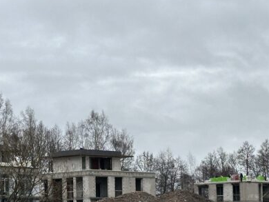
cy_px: 190
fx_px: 980
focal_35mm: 126
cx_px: 161
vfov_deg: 11.7
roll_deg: -1.6
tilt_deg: +1.5
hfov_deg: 15.6
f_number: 1.78
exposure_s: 1/471
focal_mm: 6.86
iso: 64
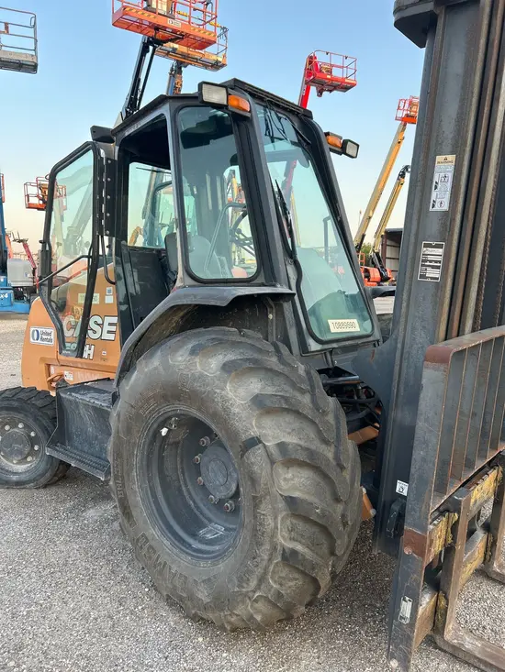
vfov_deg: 67.3
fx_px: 506
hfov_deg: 53.1
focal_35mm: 26
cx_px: 252
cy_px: 336
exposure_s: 1/191
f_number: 1.5
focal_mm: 5.7
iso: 40
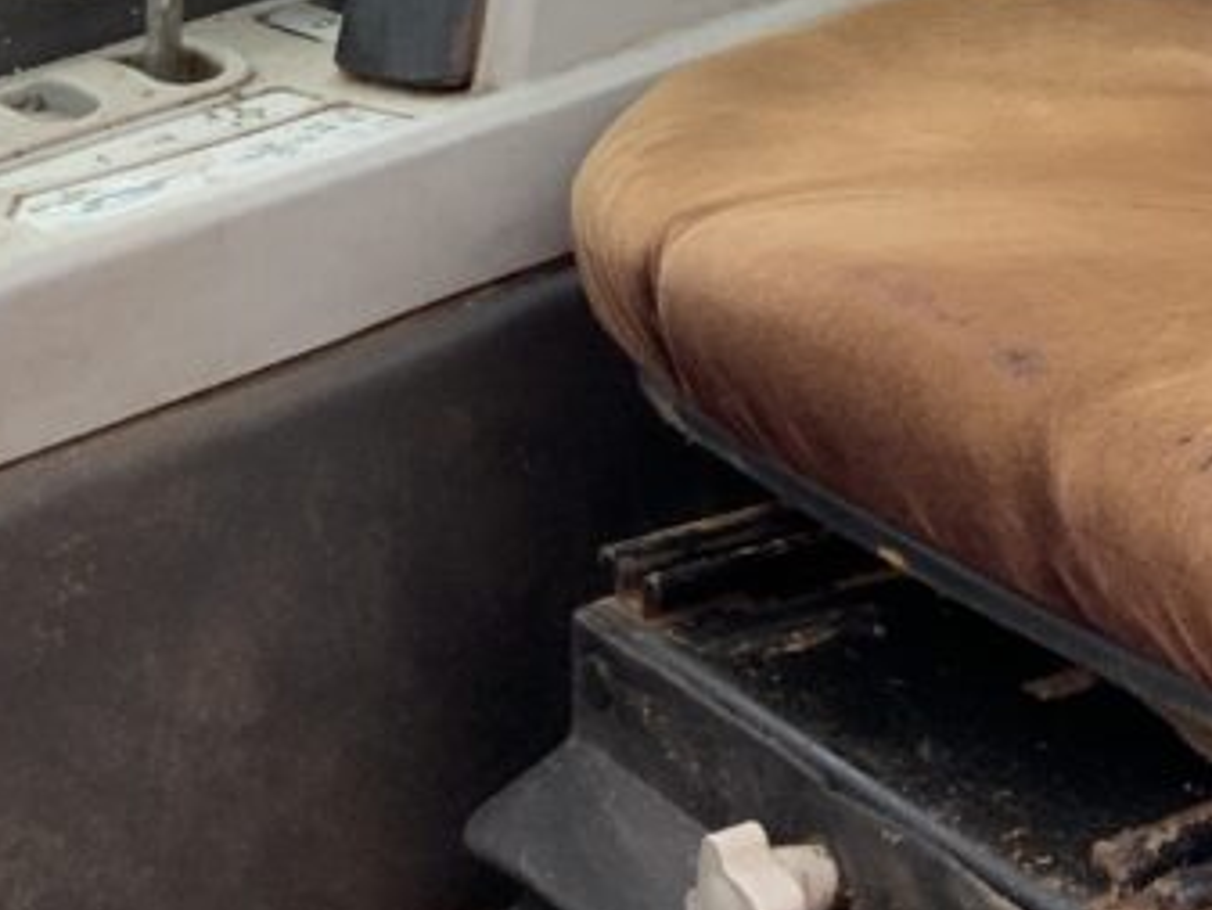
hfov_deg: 19.7
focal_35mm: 88
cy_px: -158
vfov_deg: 16.2
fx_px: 3082
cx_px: 1737
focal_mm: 3
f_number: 1.8
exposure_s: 1/122
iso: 40
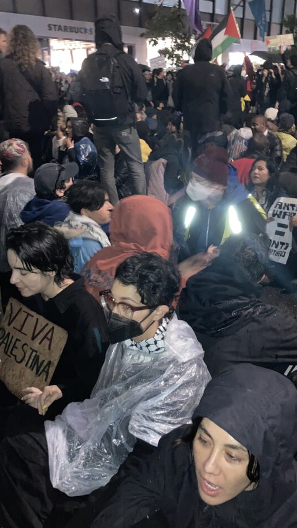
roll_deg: -1.5
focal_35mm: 33
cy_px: 278
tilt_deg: -22.8
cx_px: 164
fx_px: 462
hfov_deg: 35.6
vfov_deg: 59.5
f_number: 1.8
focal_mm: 3.99
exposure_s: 1/4
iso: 320
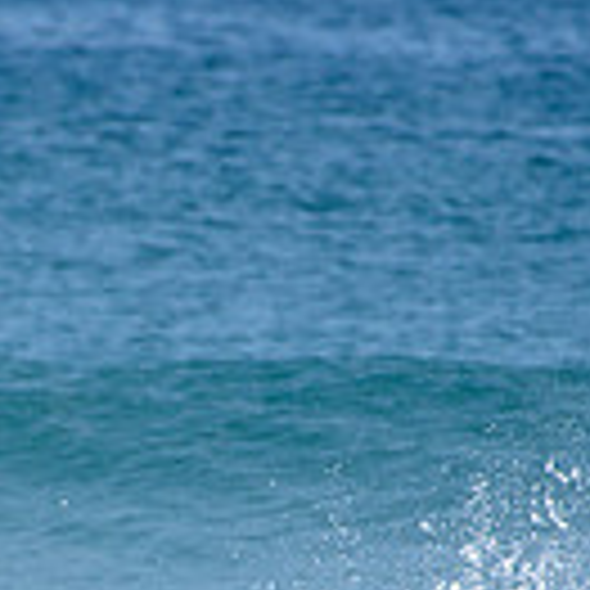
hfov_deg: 0.9
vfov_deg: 0.9
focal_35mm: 1885
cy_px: 853
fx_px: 36349
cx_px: -68
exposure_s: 1/2500
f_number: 6.3
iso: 250
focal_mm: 500
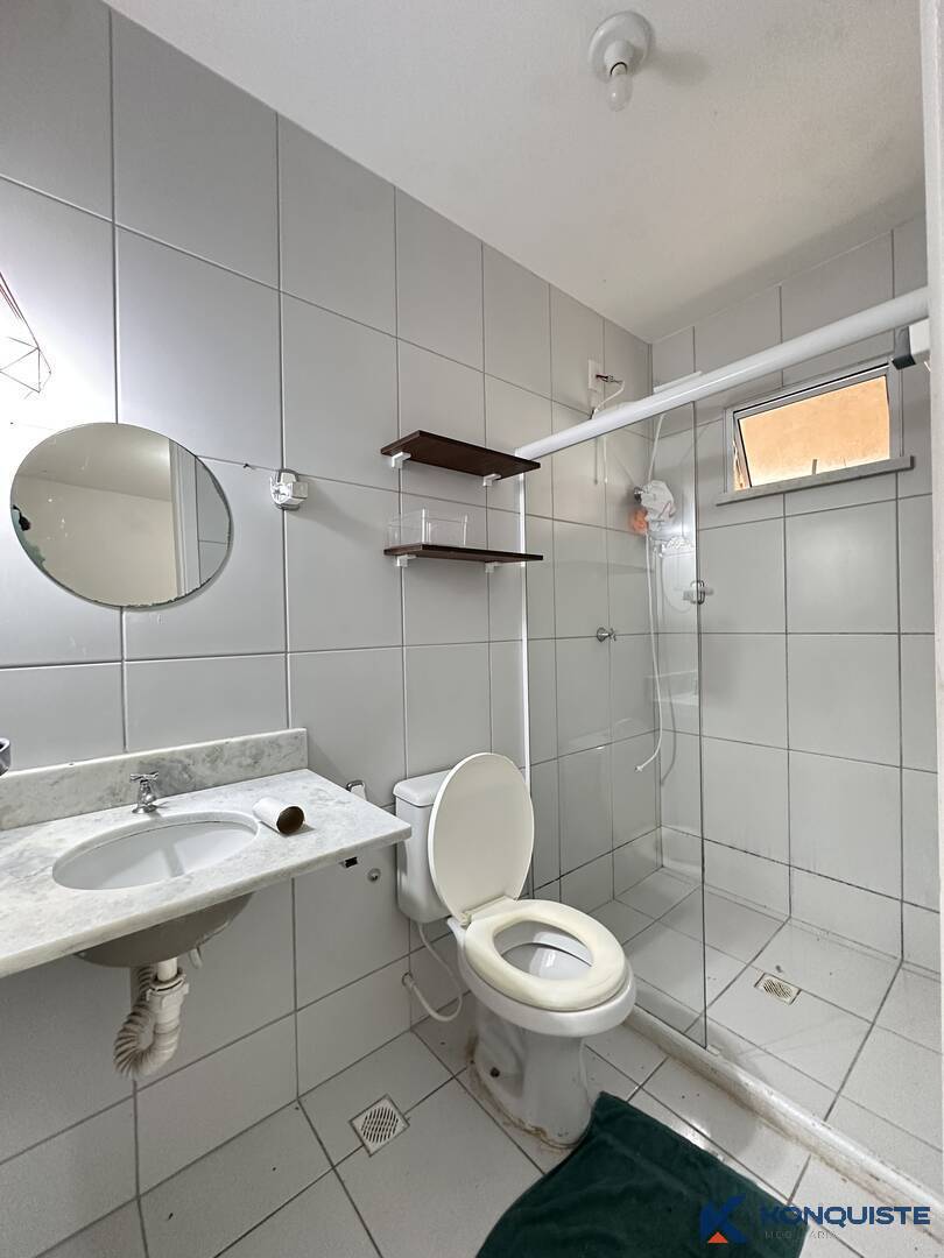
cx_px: 472
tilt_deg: +0.0
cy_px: 629
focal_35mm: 14
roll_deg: +0.1
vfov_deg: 102.1
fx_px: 509
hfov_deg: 85.7
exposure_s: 1/60
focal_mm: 2.22
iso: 500
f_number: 2.2
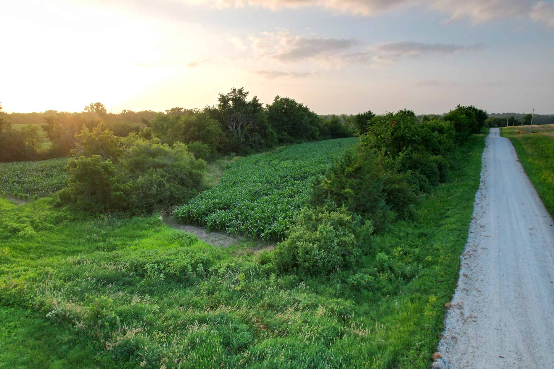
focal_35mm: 22
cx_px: 277
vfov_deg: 57.2
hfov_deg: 78.6
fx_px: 339
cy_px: 184
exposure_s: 1/1000
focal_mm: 8.4
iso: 110
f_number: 2.8
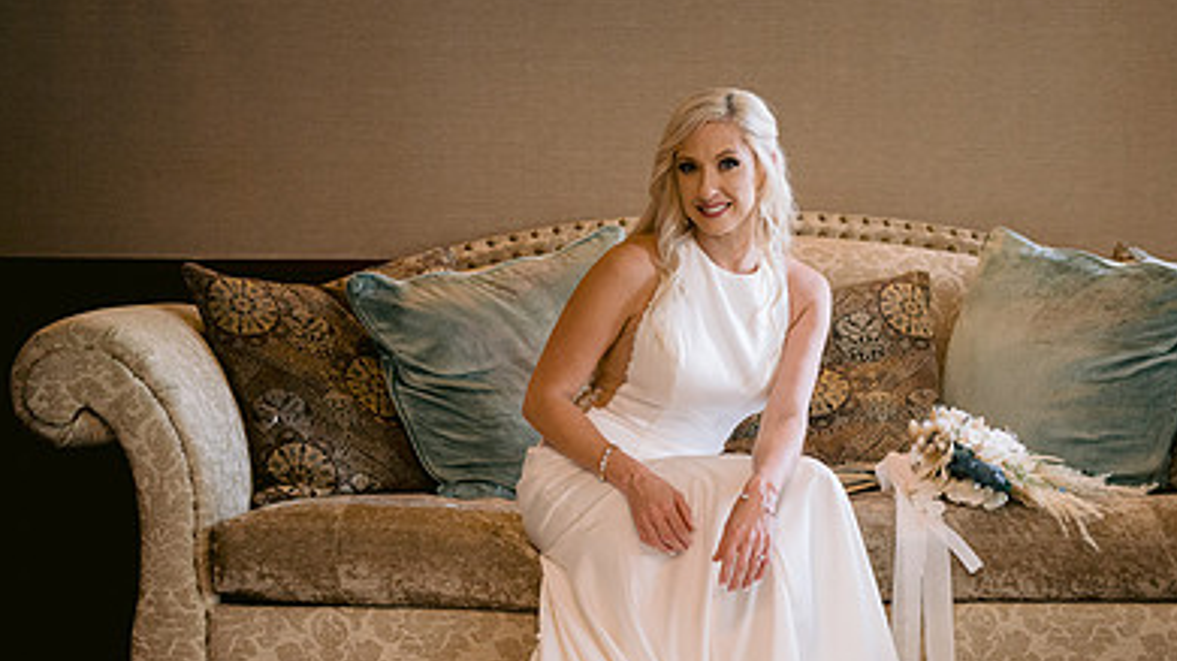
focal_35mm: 86
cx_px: 786
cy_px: 429
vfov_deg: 14.0
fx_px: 2683
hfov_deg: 24.6
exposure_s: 1/100
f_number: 1.8
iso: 400
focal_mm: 50
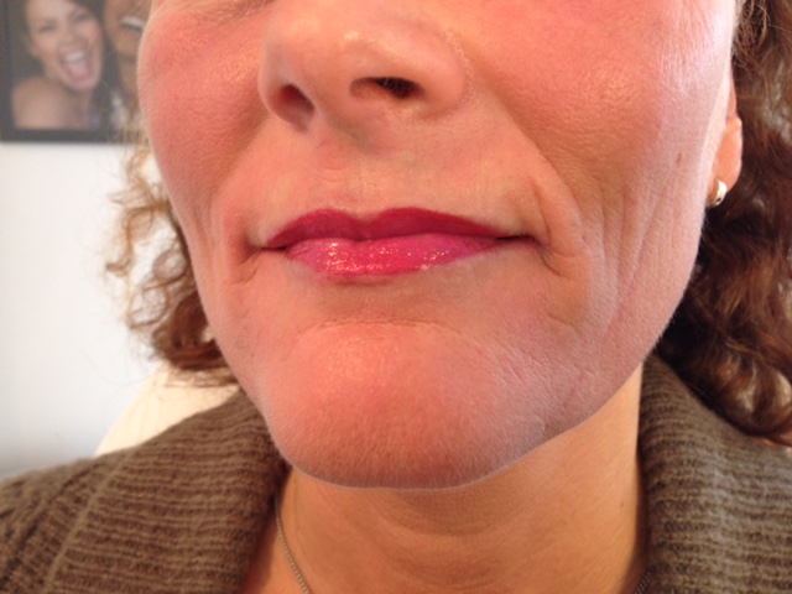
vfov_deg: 40.7
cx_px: 396
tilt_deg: -11.3
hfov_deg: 52.6
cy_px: 297
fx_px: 801
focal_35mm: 35
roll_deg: -1.7
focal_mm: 4.28
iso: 64
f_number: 2.4
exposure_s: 1/20
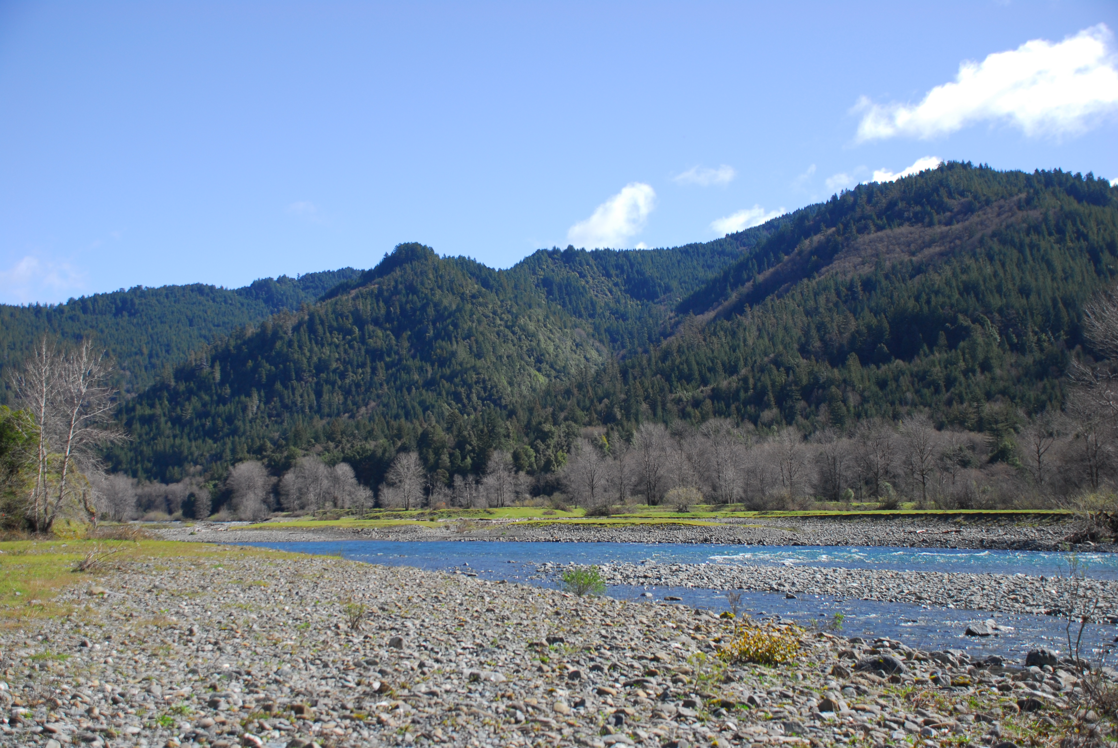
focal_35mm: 42
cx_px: 559
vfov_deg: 32.0
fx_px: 1306
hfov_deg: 46.3
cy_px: 374
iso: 160
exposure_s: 1/800
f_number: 4
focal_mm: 28
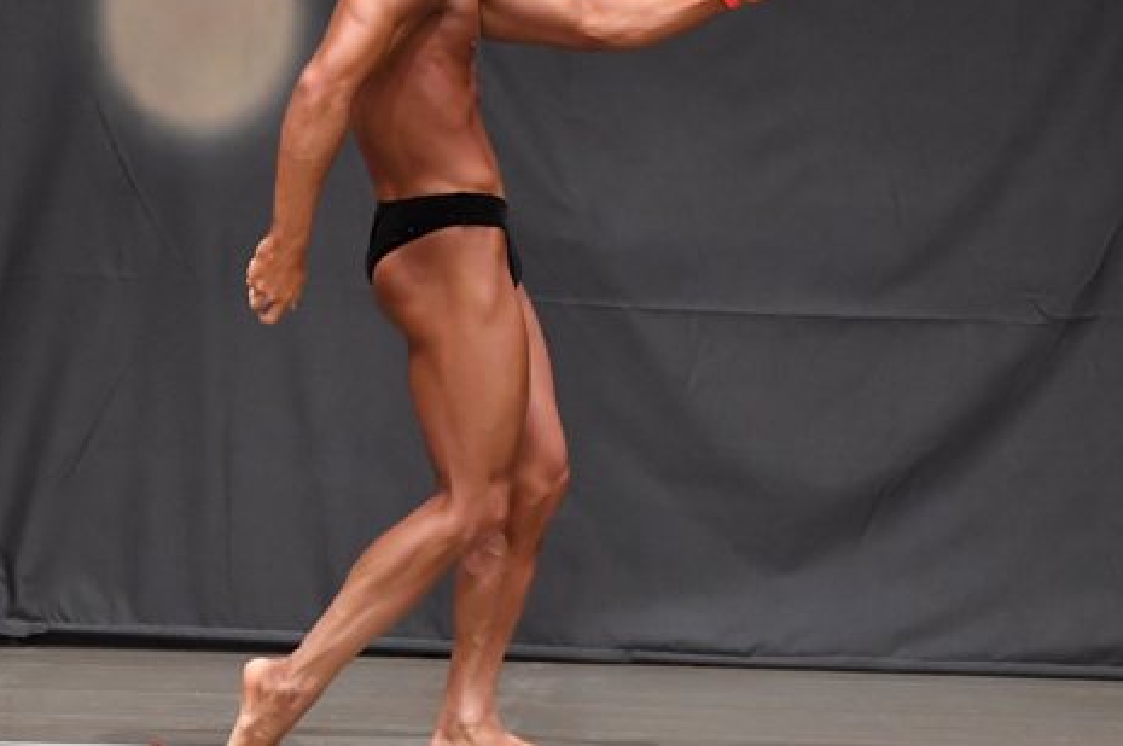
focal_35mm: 362
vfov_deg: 3.8
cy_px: 251
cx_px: 417
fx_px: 11280
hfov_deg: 5.7
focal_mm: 145
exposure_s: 1/400
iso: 6400
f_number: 5.6
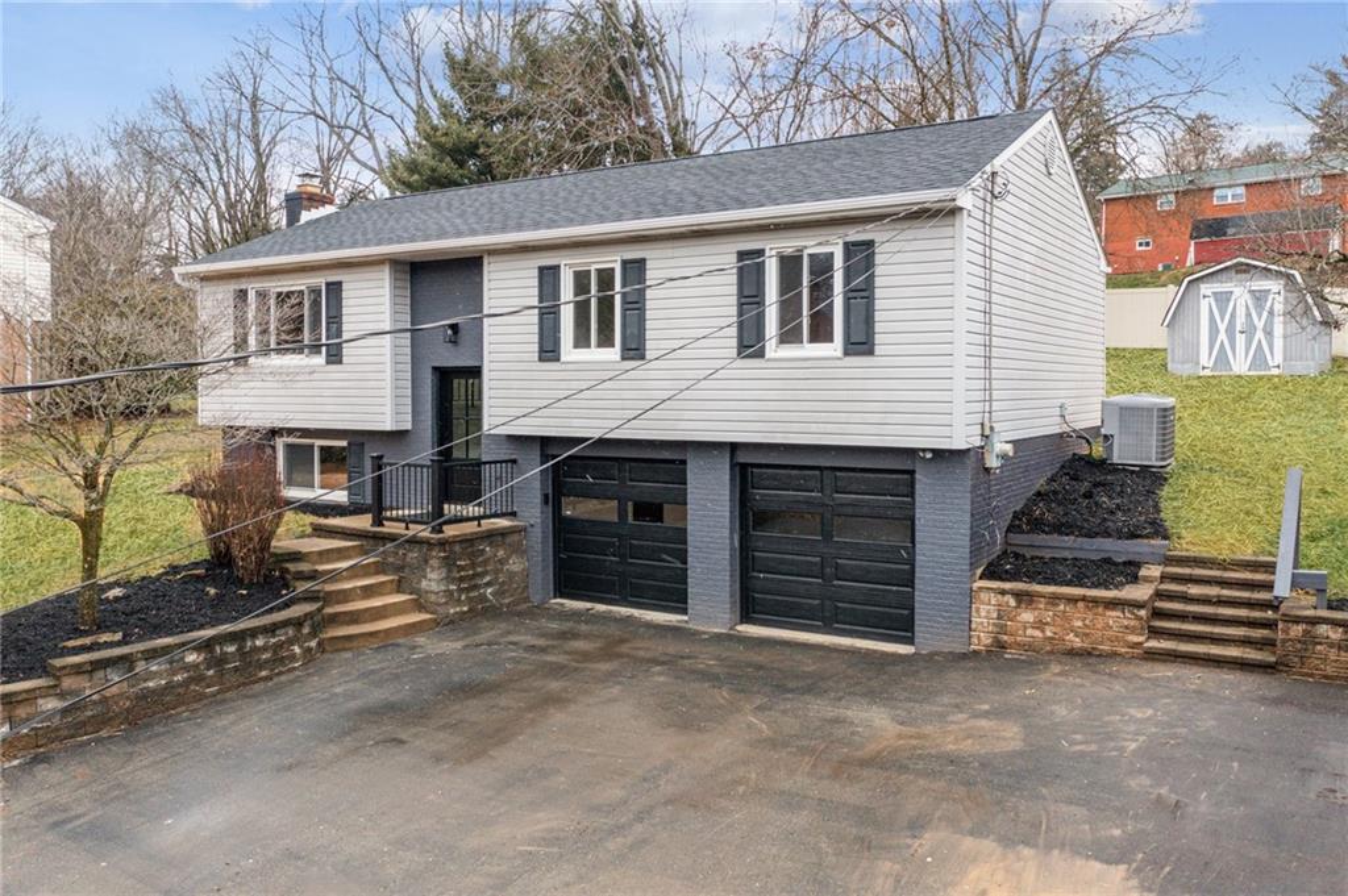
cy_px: 448
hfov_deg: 65.5
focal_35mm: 28
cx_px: 674
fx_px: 1048
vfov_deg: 46.3
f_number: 4
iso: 100
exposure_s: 1/80
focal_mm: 10.26
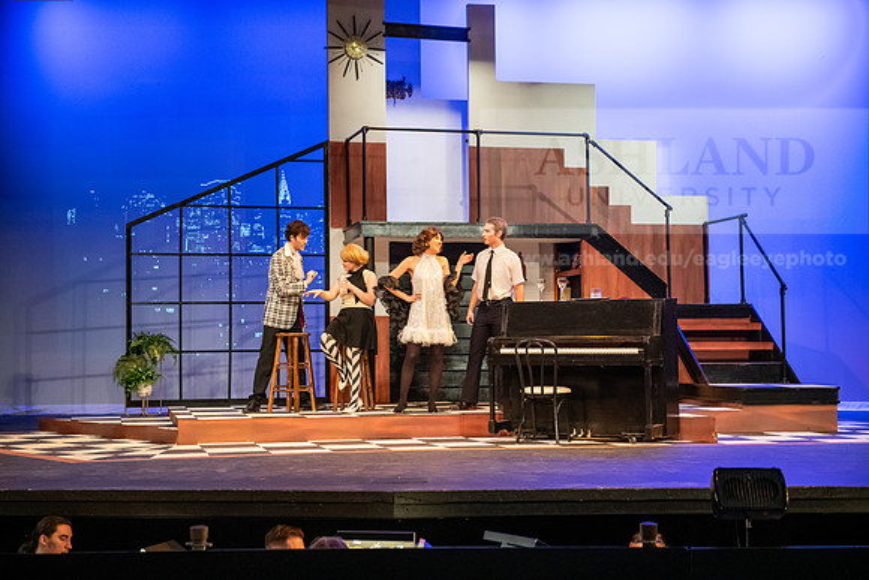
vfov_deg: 23.4
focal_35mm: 58
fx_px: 1400
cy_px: 290
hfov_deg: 34.5
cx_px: 434
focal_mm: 58
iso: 3200
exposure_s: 1/200
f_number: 3.2
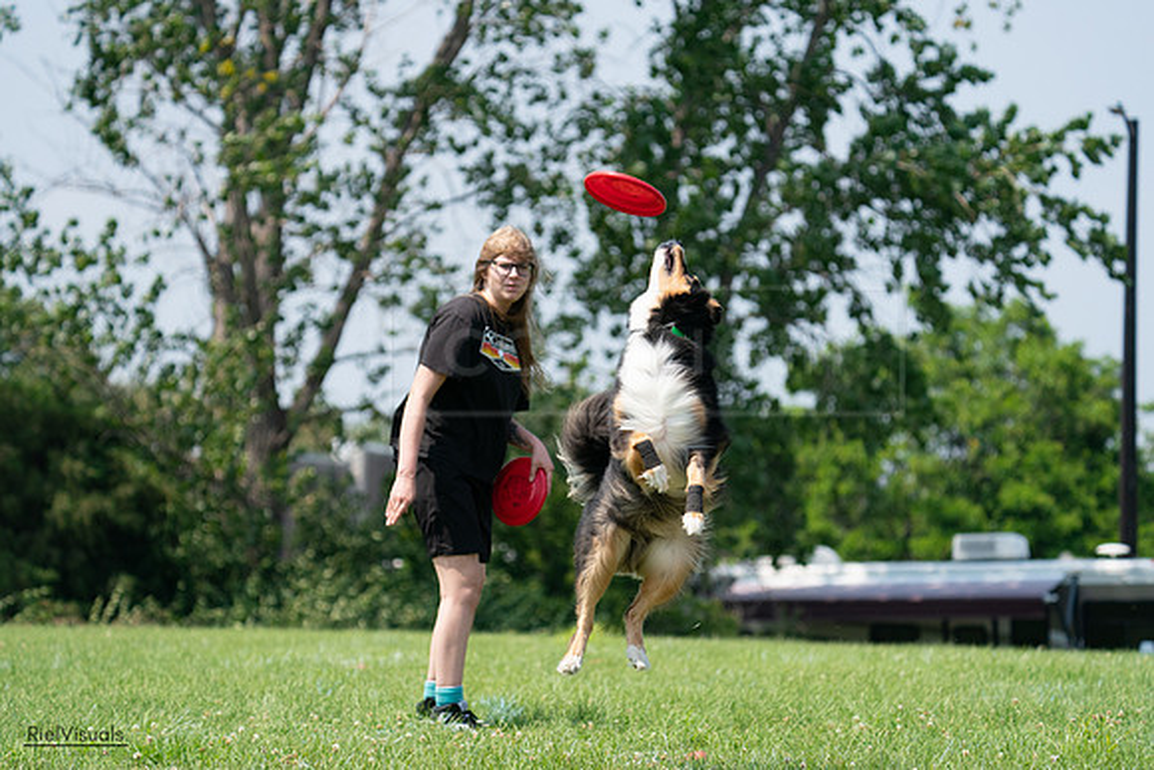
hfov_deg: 9.9
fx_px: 6637
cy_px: 385
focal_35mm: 207
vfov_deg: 6.6
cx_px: 577
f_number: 5.6
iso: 1250
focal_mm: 207
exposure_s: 1/4000
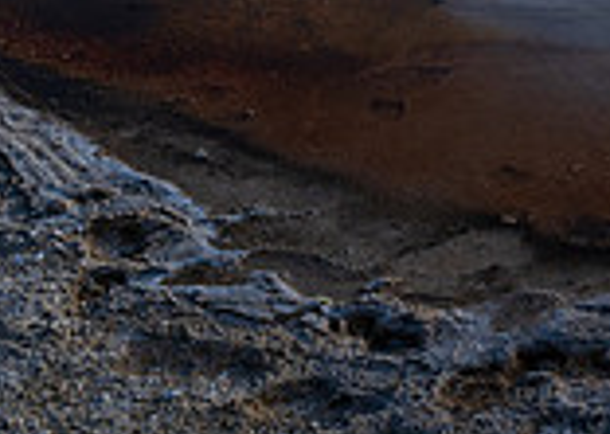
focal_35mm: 100
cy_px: -203
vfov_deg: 13.5
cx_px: 893
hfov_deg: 18.0
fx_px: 1730
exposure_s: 1/640
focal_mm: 24
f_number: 11
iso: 160
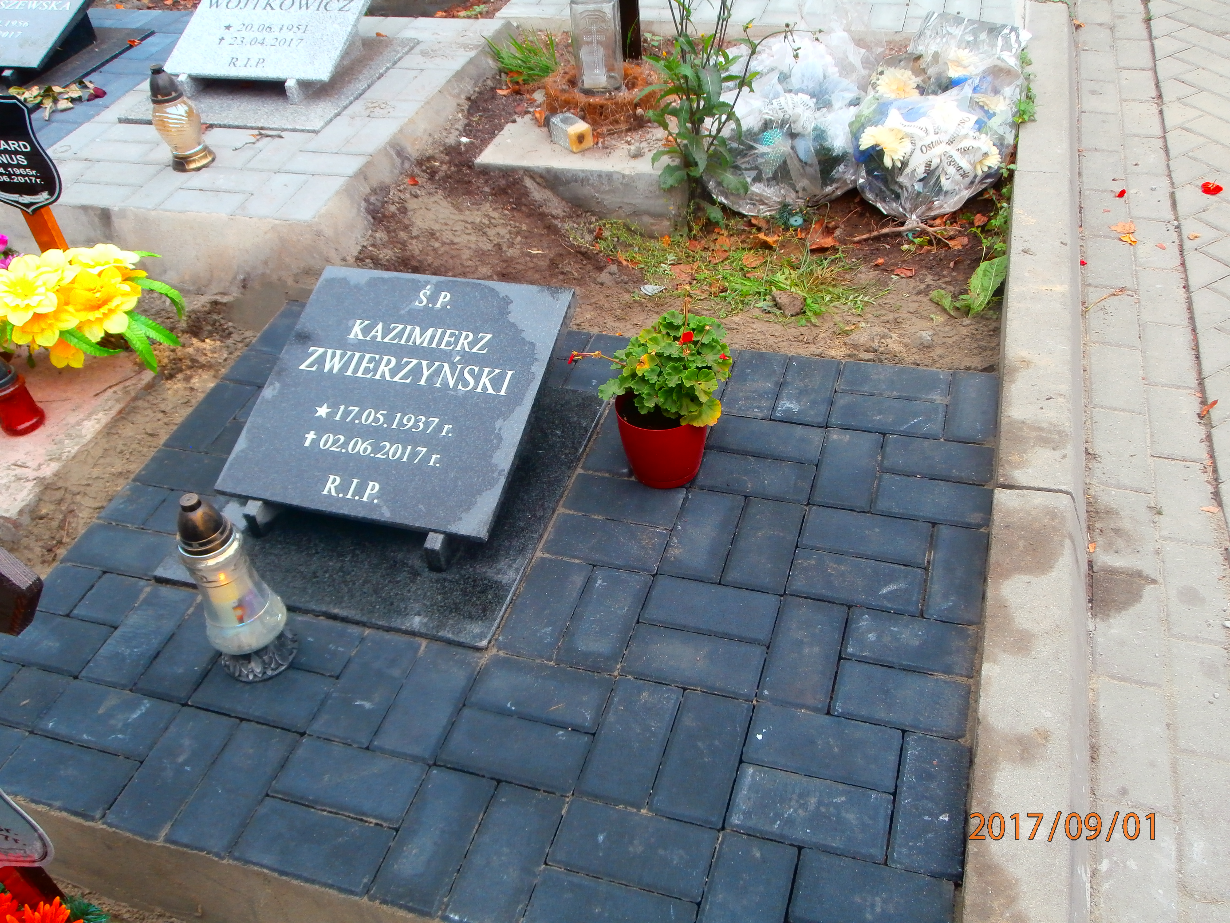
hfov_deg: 60.0
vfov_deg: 46.8
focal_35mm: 30
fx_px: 1066
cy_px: 462
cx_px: 615
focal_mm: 5.36
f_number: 3.5
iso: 100
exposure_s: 1/60
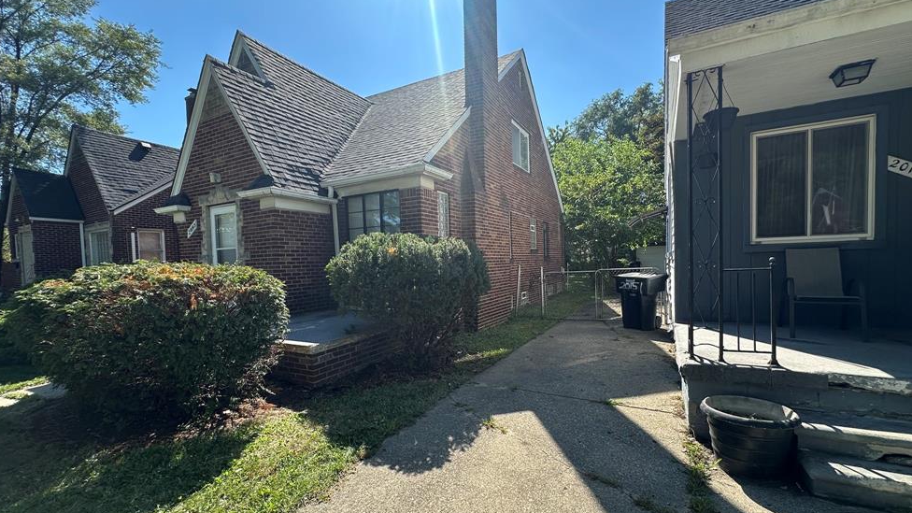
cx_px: 453
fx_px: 387
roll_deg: +1.6
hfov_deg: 99.4
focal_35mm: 16
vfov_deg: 67.0
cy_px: 278
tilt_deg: -2.3
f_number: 2.2
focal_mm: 2.22
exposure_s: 1/686
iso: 40
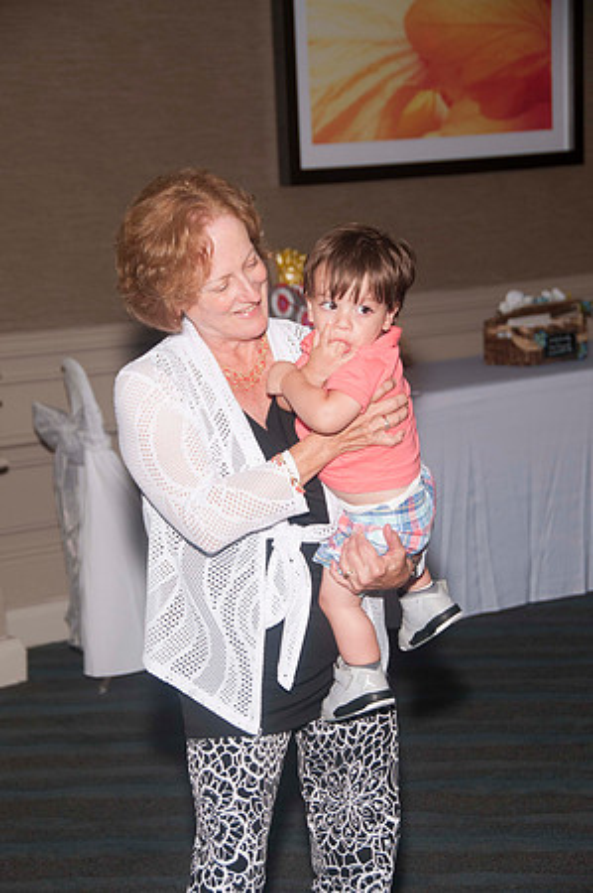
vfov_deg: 21.9
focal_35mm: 93
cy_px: 446
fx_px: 2303
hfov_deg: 14.7
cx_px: 296
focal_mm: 62
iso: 400
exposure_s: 1/60
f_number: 5.6
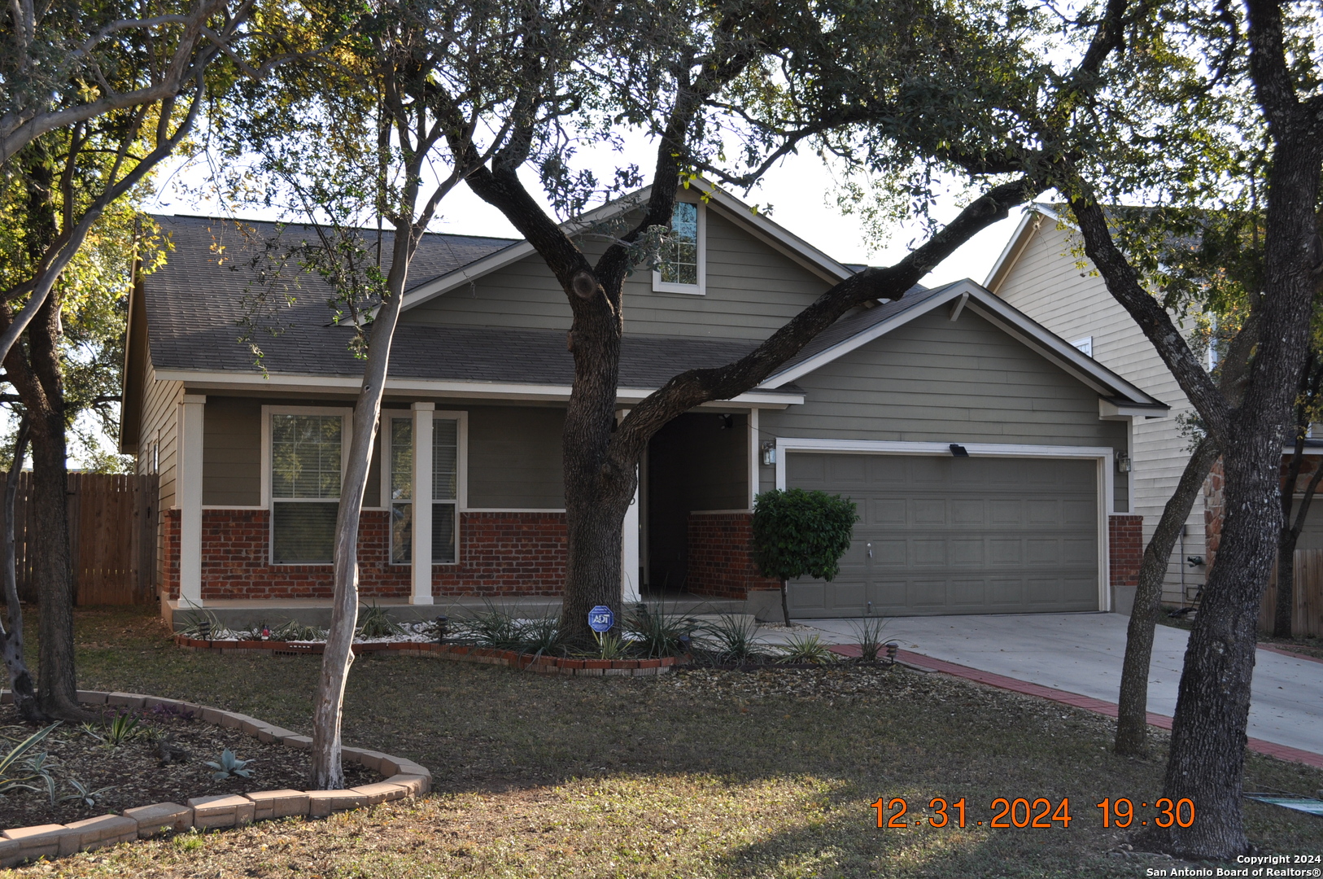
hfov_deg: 49.6
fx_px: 1432
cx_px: 662
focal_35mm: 39
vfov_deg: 34.1
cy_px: 440
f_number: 5.6
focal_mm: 26
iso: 200
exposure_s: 1/200
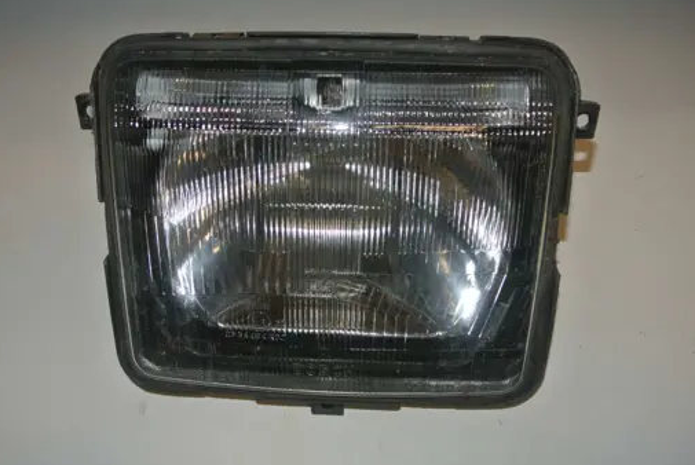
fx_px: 638
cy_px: 238
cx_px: 333
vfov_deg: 40.1
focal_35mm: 33
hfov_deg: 57.1
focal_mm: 11.8
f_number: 3.8
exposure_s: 1/60
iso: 200
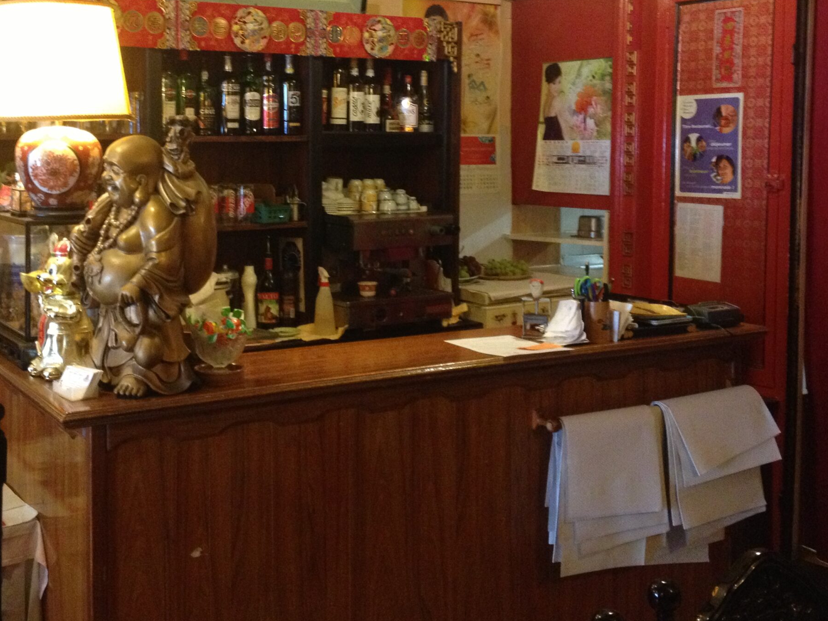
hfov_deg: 38.0
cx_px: 332
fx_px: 1196
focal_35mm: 50
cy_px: 196
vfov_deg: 28.9
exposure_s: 1/20
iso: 400
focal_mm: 4.28
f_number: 2.4
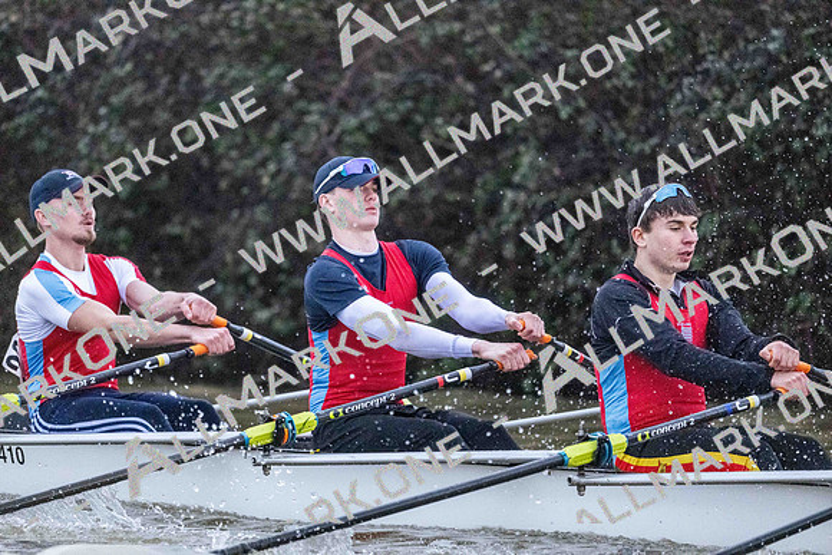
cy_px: 278
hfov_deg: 5.2
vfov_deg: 3.4
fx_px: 9246
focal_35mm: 400
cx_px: 416
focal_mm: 400
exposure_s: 1/1600
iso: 20000
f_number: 4.5
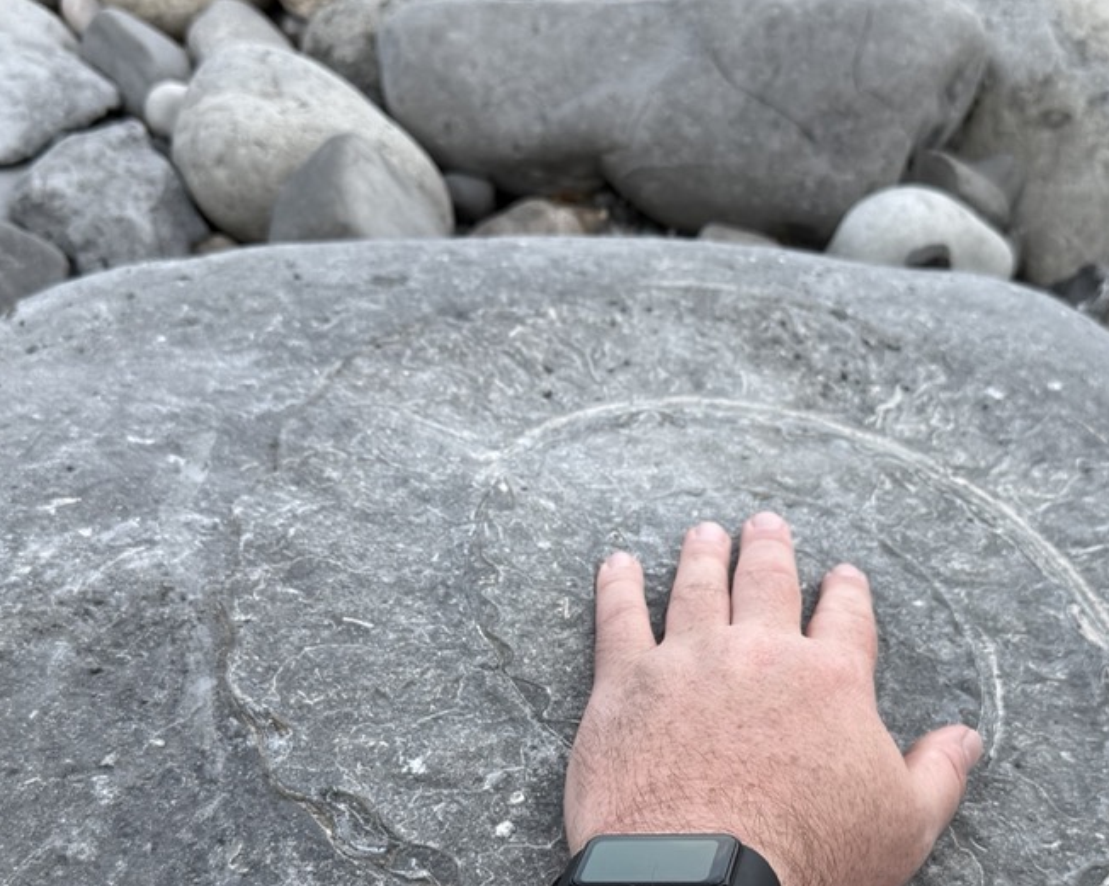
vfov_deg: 32.2
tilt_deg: -47.4
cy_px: 650
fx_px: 1509
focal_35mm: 46
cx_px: 687
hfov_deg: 40.1
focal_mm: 6.76
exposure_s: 1/683
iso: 80
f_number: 1.78
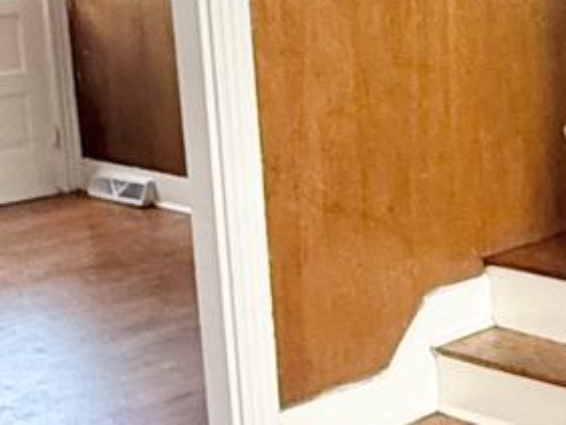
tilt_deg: -13.9
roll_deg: +1.1
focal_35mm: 102
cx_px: 628
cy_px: 296
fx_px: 1668
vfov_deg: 14.5
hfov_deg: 18.5
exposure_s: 1/87
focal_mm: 2.22
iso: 400
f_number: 2.2
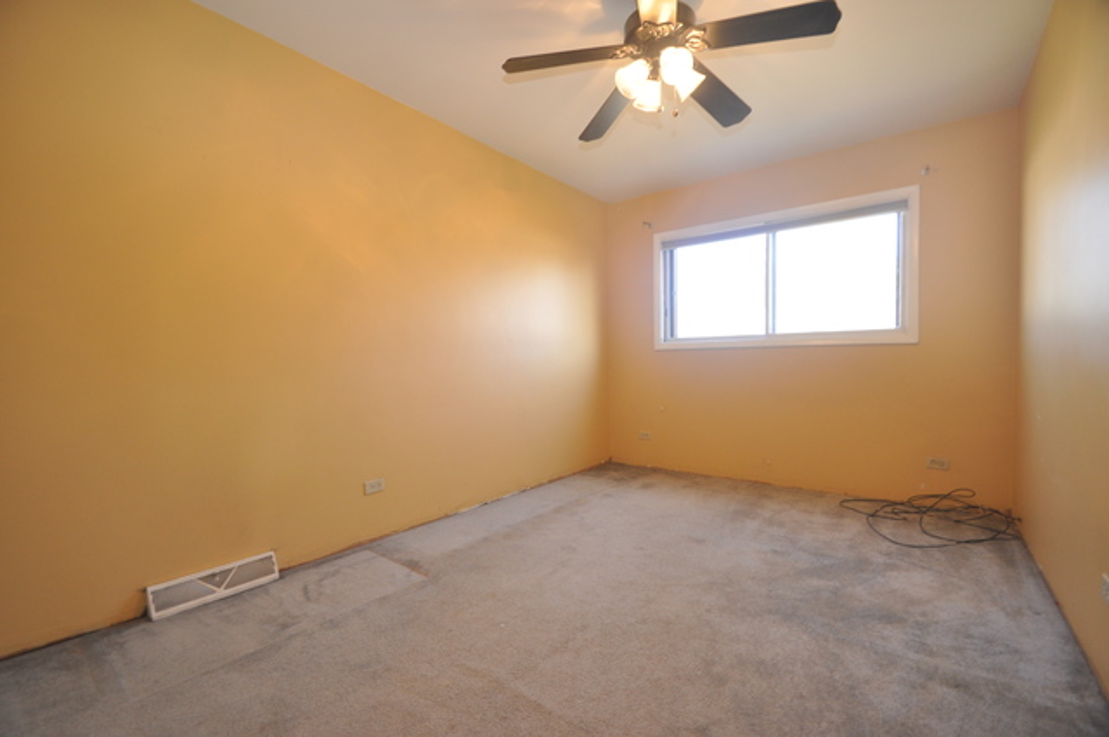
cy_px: 368
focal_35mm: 15
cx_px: 554
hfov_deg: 100.5
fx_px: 461
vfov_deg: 77.2
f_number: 4
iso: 450
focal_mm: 10
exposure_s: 1/60
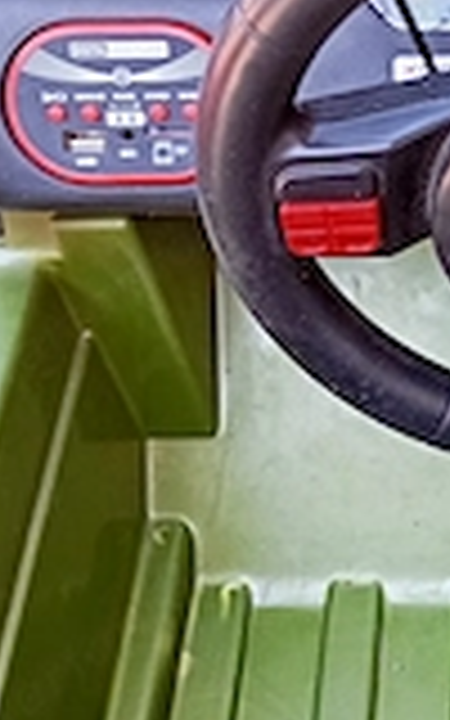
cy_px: 360
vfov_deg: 27.8
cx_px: 594
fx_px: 1452
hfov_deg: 16.6
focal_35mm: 74
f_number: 1.8
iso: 353
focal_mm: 4.27
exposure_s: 1/50
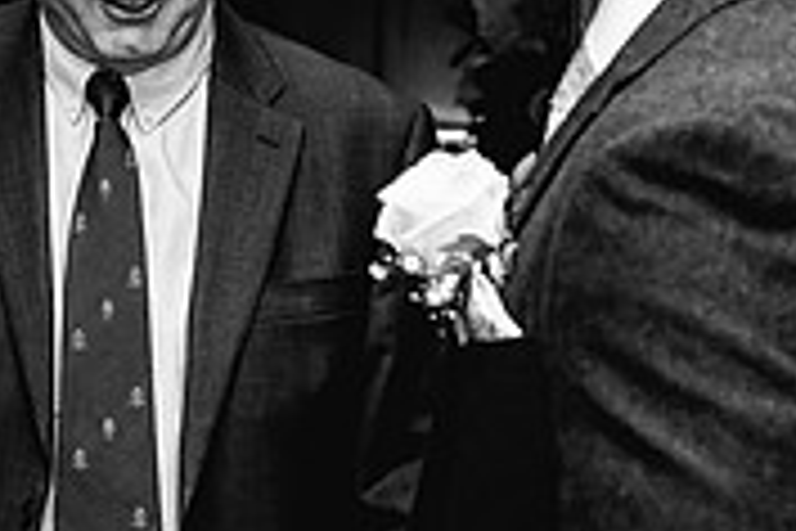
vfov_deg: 6.8
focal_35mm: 203
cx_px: 72
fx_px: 4488
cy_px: 74
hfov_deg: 10.1
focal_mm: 62
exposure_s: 1/250
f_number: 5
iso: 800
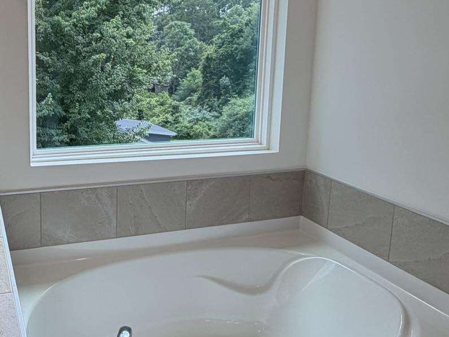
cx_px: 109
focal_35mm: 36
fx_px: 467
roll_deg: +0.6
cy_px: 108
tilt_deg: -6.6
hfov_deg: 49.2
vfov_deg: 39.1
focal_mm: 2.22
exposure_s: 1/158
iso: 64
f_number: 2.2
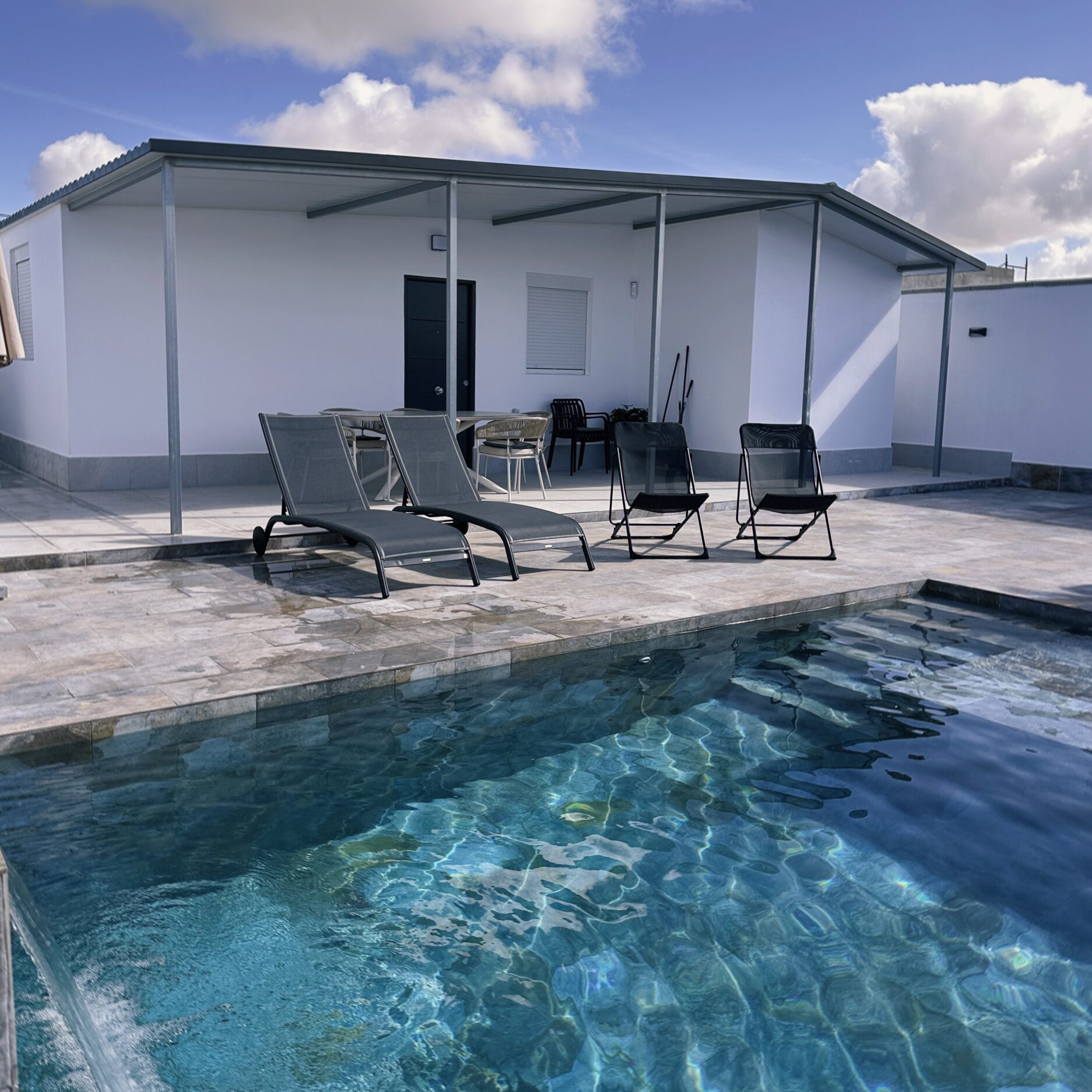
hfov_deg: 55.6
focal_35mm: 29
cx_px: 550
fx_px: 1035
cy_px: 517
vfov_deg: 55.6
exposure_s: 1/4184
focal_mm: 6.86
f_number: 1.78
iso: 80
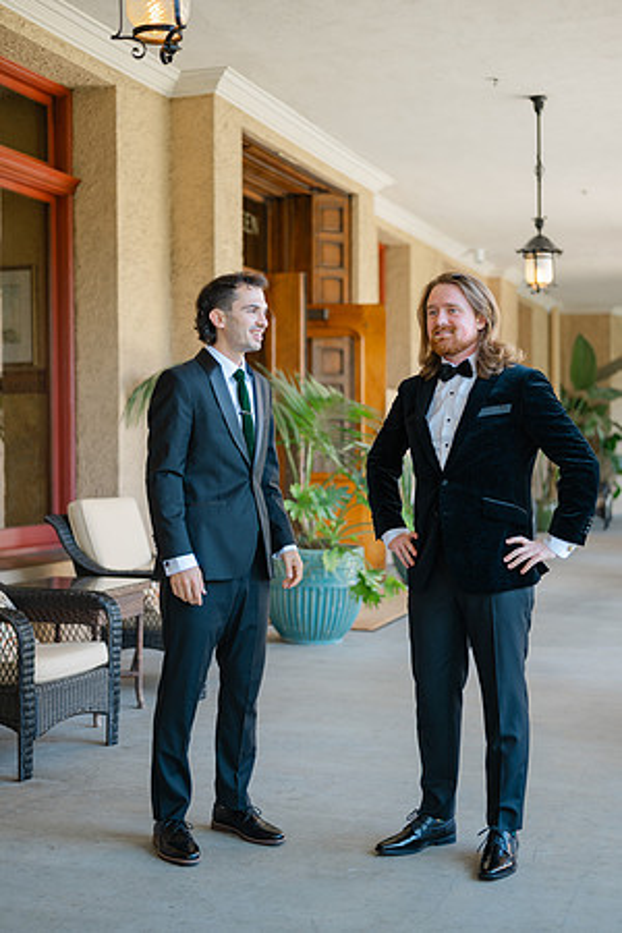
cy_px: 466
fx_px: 1296
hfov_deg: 27.0
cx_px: 311
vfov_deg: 39.6
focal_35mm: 50
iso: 64
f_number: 1.8
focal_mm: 50
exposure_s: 1/160
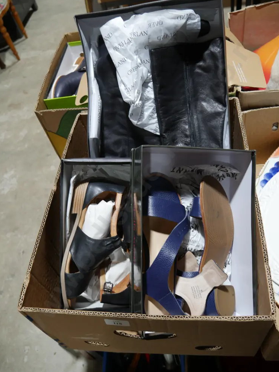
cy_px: 184
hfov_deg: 48.2
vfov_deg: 61.7
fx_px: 312
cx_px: 142
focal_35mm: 29
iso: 200
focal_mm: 14
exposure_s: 1/60
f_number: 3.5
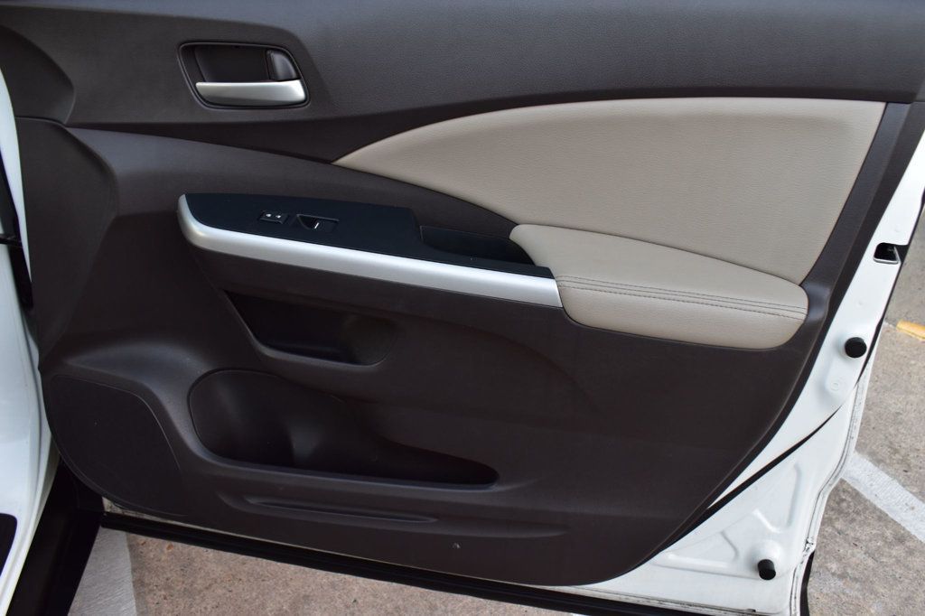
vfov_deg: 41.7
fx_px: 809
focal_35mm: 32
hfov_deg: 59.5
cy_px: 308
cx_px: 462
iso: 400
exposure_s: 1/25
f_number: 7.1
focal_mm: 21
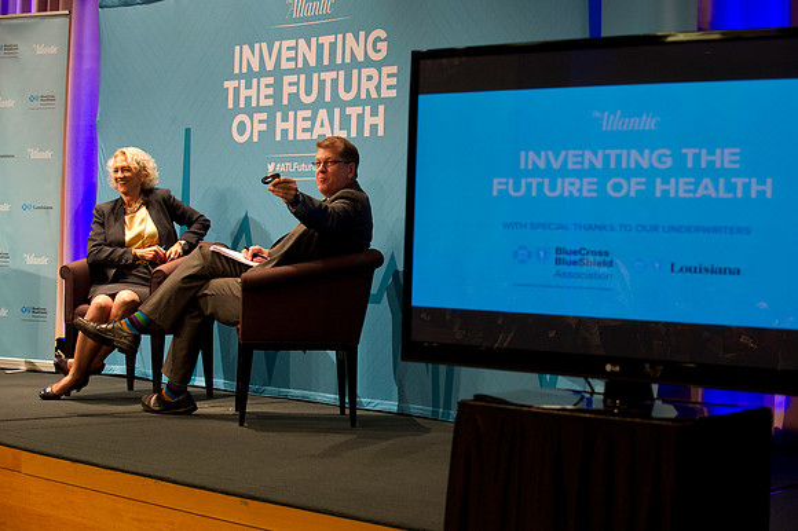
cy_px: 266
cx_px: 399
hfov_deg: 28.9
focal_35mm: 70
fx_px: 1551
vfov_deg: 19.4
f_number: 4
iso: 2500
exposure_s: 1/80
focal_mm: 70
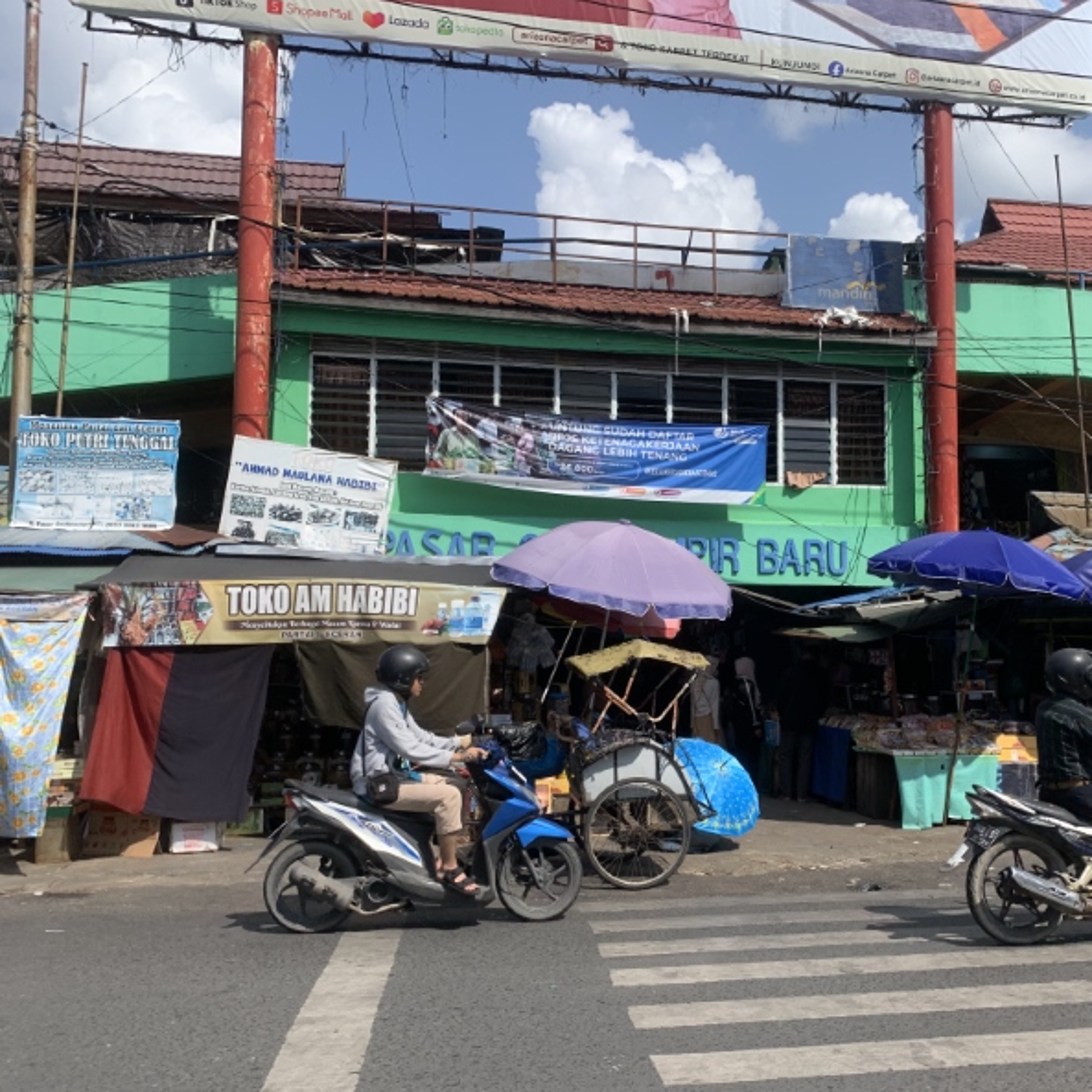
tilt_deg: +3.8
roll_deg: +0.4
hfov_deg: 51.9
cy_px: 543
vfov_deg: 52.5
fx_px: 1106
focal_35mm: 31
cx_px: 689
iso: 25
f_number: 1.8
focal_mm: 4.25
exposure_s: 1/2681
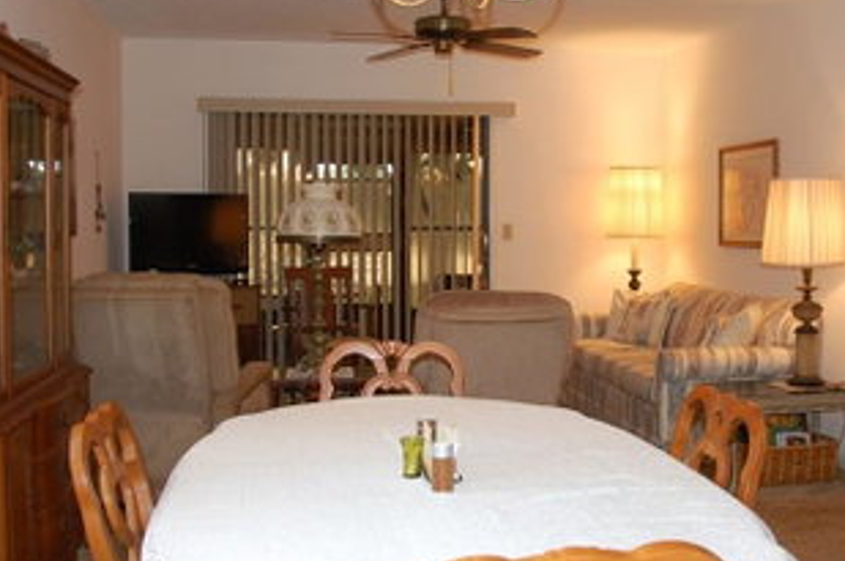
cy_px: 267
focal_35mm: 42
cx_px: 500
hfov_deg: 46.2
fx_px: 984
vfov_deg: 31.8
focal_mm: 18
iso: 400
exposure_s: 1/60
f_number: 3.5
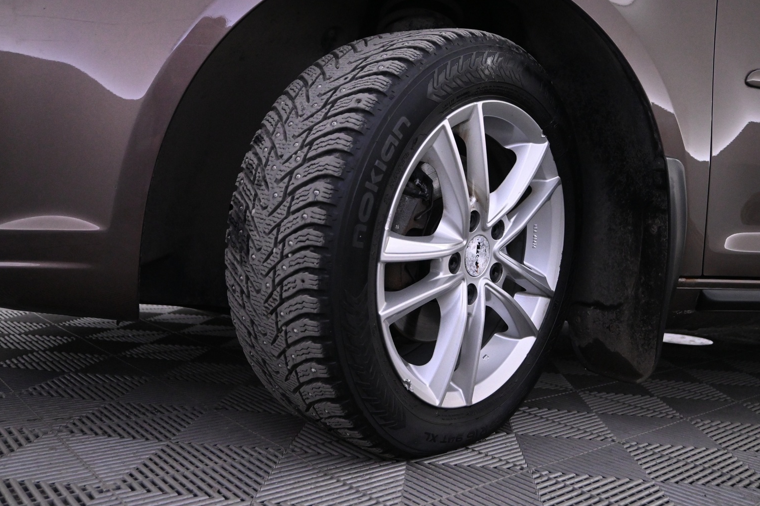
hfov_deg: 59.8
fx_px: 660
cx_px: 404
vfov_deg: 42.0
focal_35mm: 31
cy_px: 246
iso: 3200
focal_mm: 19.5
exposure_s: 1/80
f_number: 3.8
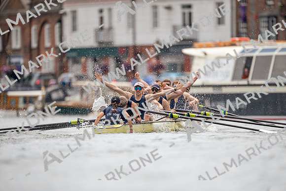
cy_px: 96
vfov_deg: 2.6
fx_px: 4242
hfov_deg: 3.9
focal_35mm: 534
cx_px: 143
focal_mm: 533.8
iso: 200
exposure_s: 1/2500
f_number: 4
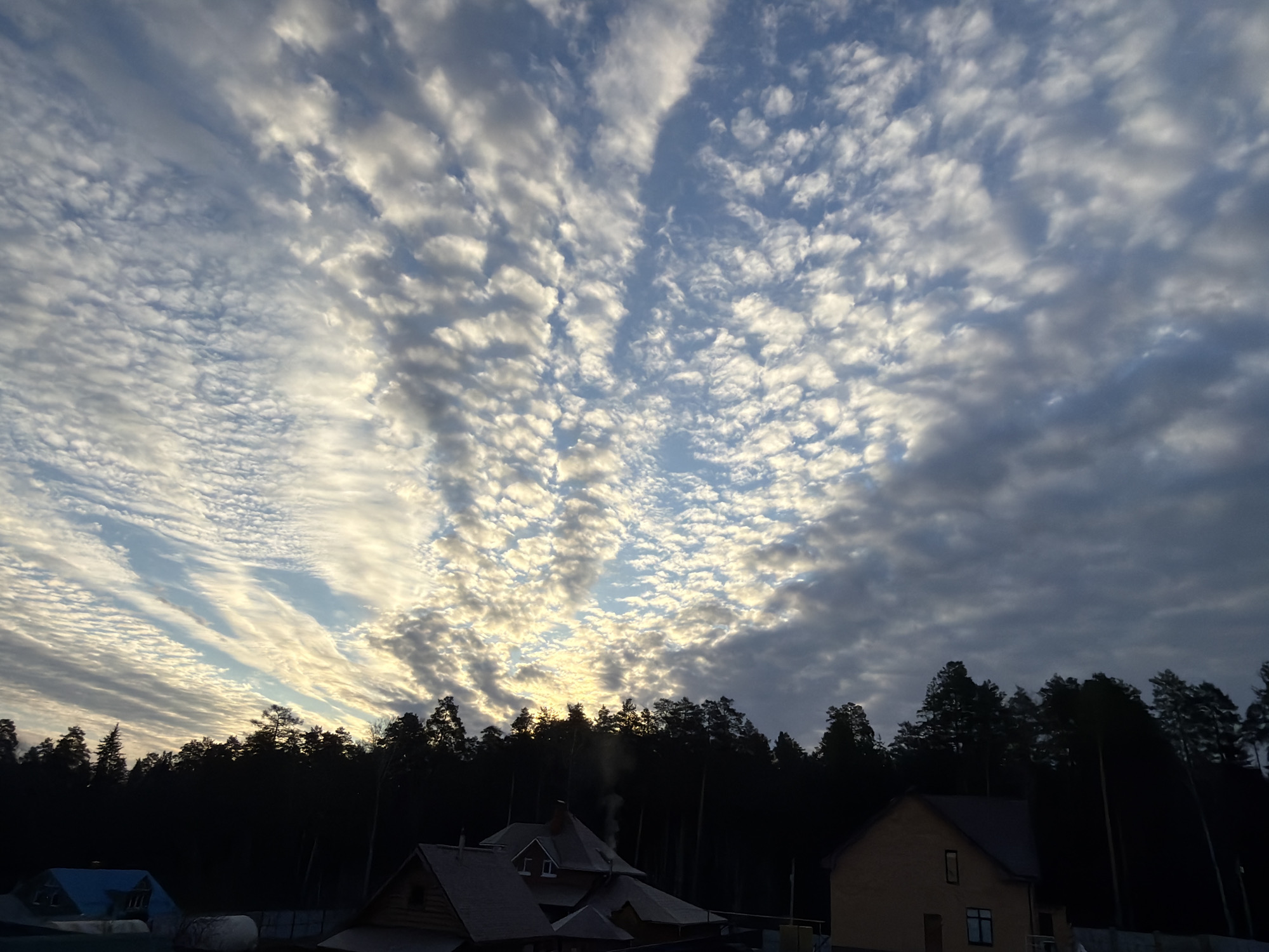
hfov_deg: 69.4
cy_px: 476
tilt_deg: +23.4
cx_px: 634
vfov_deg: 54.9
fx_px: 916
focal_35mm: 25
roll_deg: -4.7
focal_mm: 2.22
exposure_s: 1/3125
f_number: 2.2
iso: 80
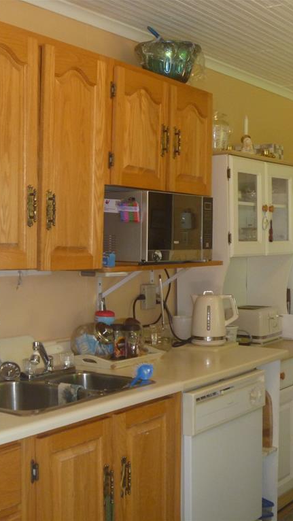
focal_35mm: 51
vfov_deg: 40.6
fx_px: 704
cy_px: 260
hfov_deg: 23.4
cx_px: 109
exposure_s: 1/30
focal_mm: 6.3
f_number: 3.5
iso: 200
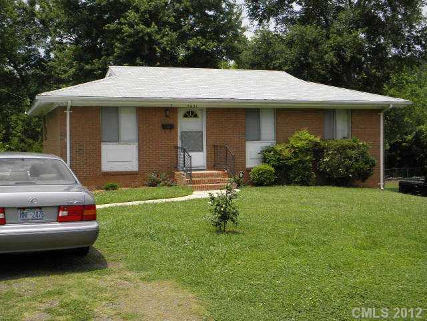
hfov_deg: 42.9
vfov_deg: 32.9
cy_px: 160
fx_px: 543
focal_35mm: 44
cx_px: 214
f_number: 7.8
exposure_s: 1/250
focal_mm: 7.9
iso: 125
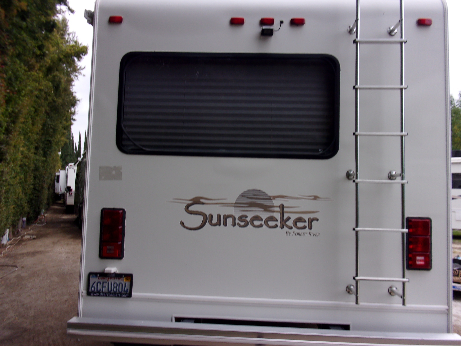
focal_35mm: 28
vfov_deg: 49.7
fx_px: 373
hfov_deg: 63.4
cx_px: 230
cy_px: 173
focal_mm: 5.1
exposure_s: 1/70
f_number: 10.8
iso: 80
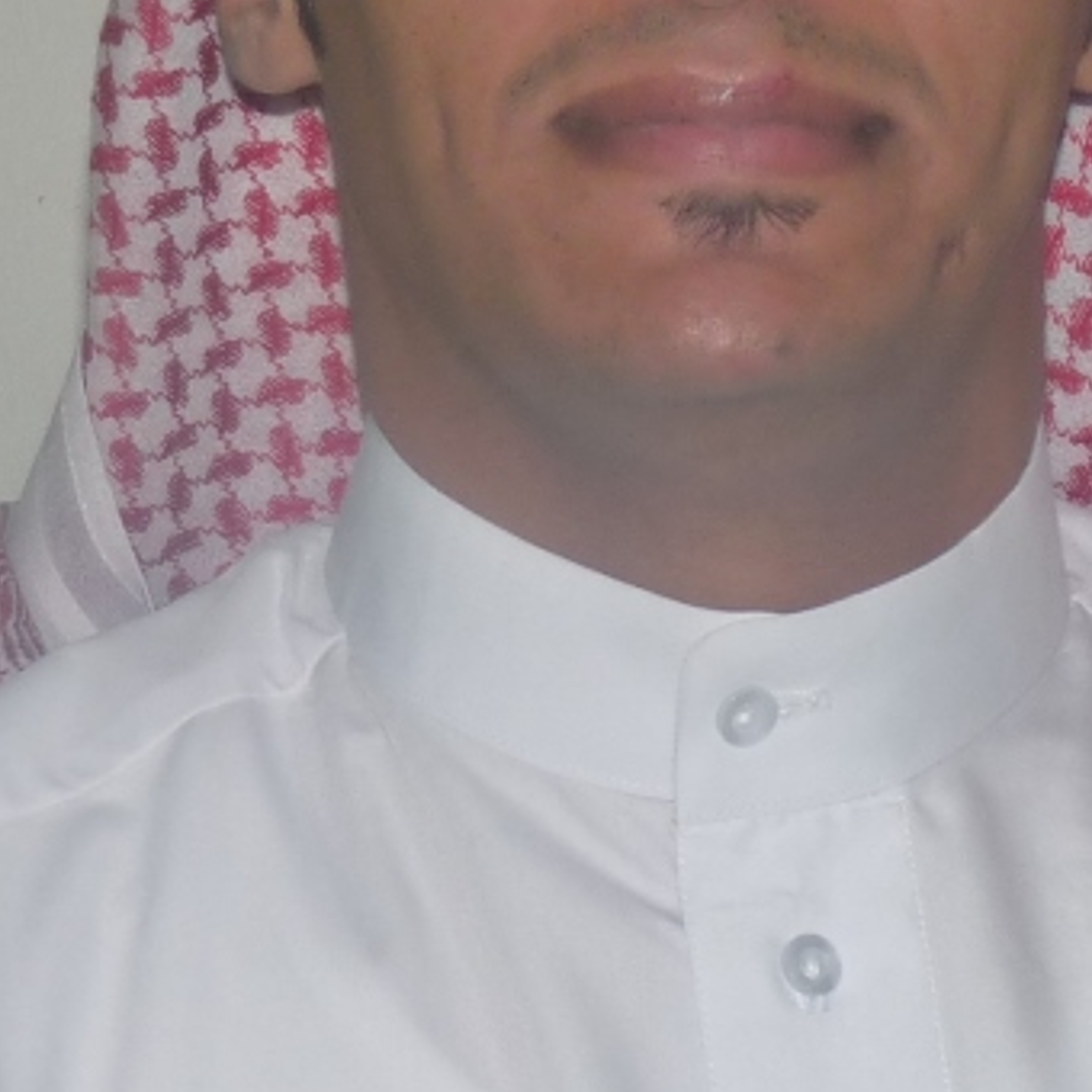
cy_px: 613
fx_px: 9030
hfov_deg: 6.9
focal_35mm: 253
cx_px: 610
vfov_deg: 6.9
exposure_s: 1/40
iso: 160
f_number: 3.4
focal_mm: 11.9
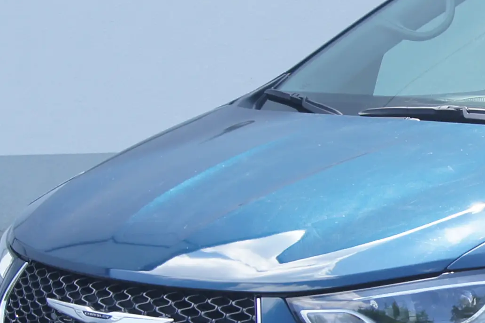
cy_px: 266
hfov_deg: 13.6
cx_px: 654
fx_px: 1952
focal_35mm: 145
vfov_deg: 9.4
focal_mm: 26
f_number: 6.3
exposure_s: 1/100
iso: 100
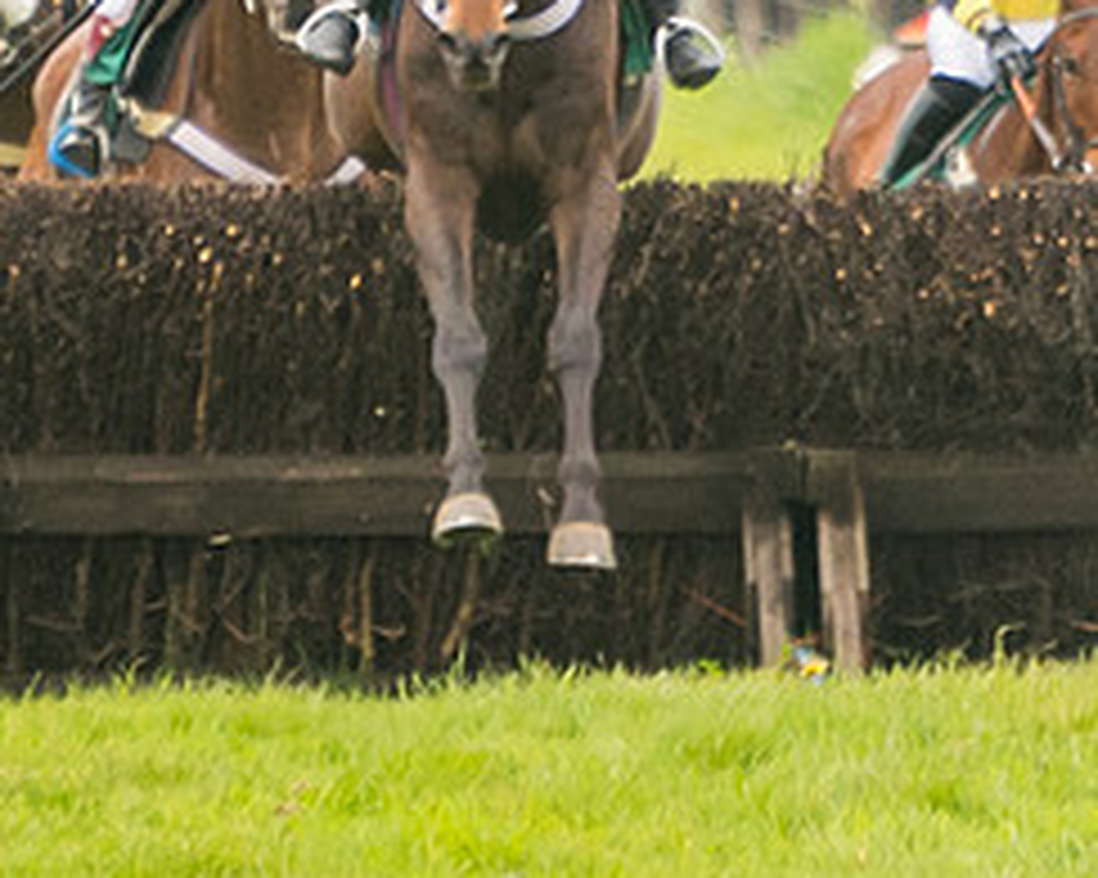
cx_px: 219
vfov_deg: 0.8
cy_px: -315
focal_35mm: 1871
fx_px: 60777
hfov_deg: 1.0
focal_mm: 260
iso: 800
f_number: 4
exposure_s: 1/1250
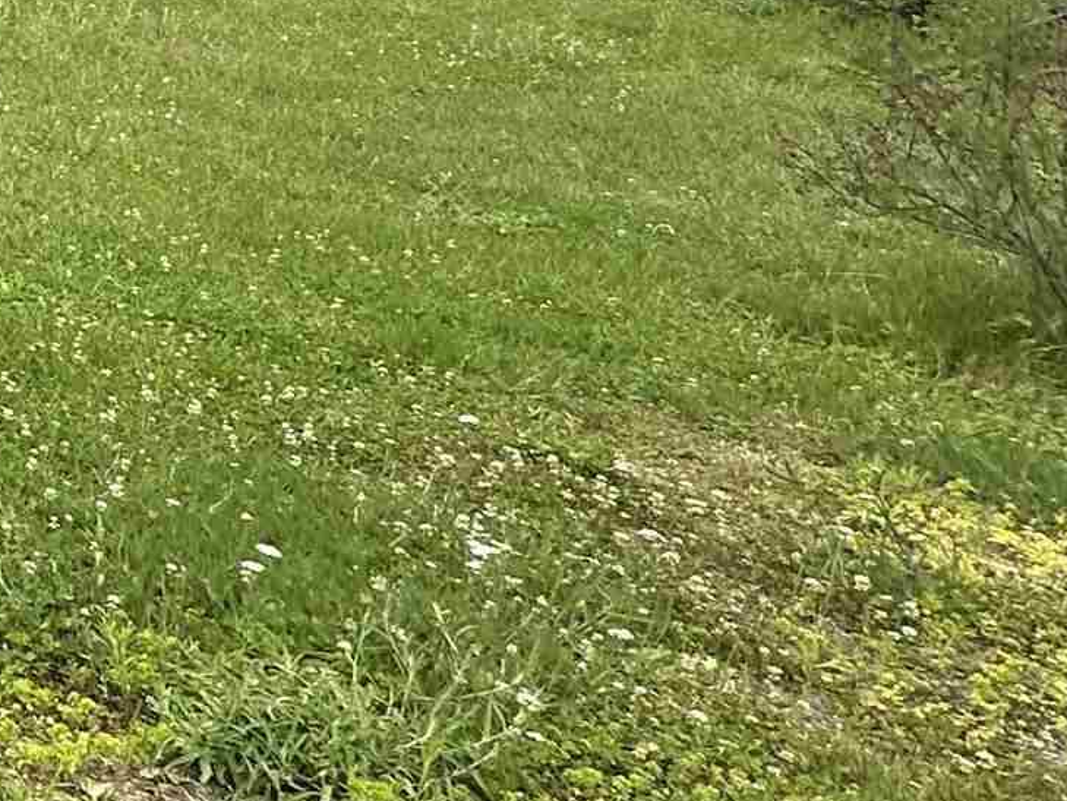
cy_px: -149
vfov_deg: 22.9
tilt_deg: -5.3
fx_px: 1819
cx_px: -982
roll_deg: -0.5
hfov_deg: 20.0
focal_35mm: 59
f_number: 2.2
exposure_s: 1/376
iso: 40
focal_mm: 2.22
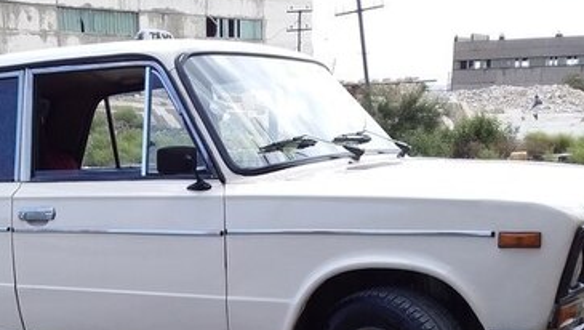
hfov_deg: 33.7
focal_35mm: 61
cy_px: 385
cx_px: 158
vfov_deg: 18.8
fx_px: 945
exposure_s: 1/561
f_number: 2.2
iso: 40
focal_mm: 3.3
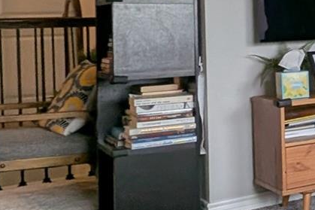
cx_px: 724
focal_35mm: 66
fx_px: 577
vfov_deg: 20.1
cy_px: 17
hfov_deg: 16.1
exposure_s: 1/25.6
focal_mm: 1.95
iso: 58
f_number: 2.2
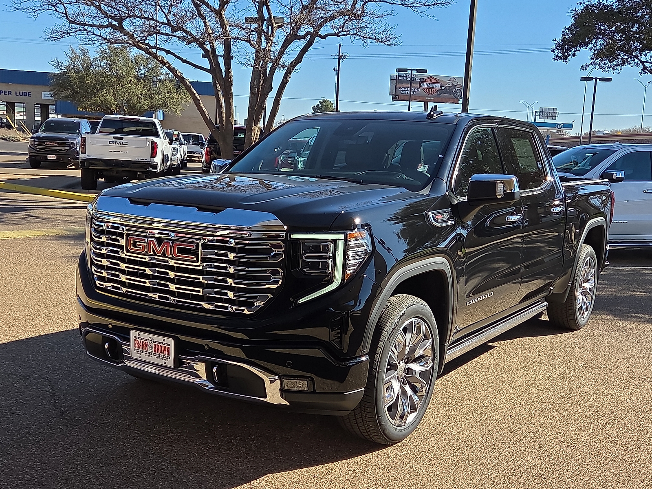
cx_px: 326
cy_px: 244
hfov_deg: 46.8
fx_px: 753
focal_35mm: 40
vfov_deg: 36.0
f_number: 1.8
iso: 25
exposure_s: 1/1111
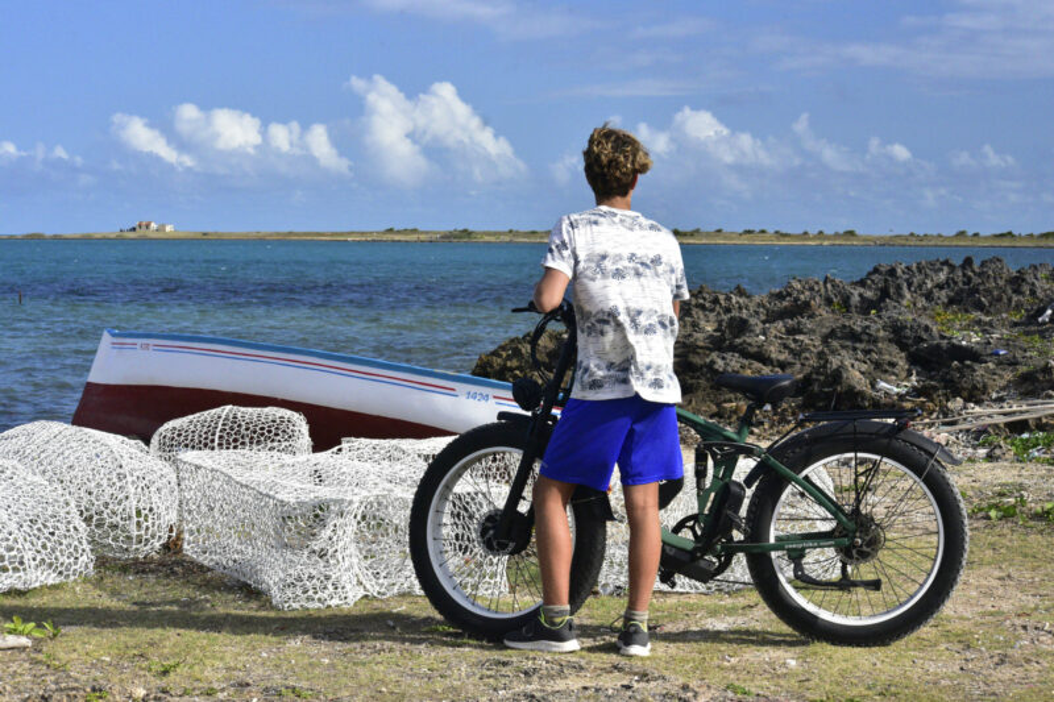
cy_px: 351
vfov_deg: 19.4
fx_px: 2049
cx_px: 527
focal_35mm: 70
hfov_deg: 28.8
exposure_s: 1/2000
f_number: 13
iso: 8000
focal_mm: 70
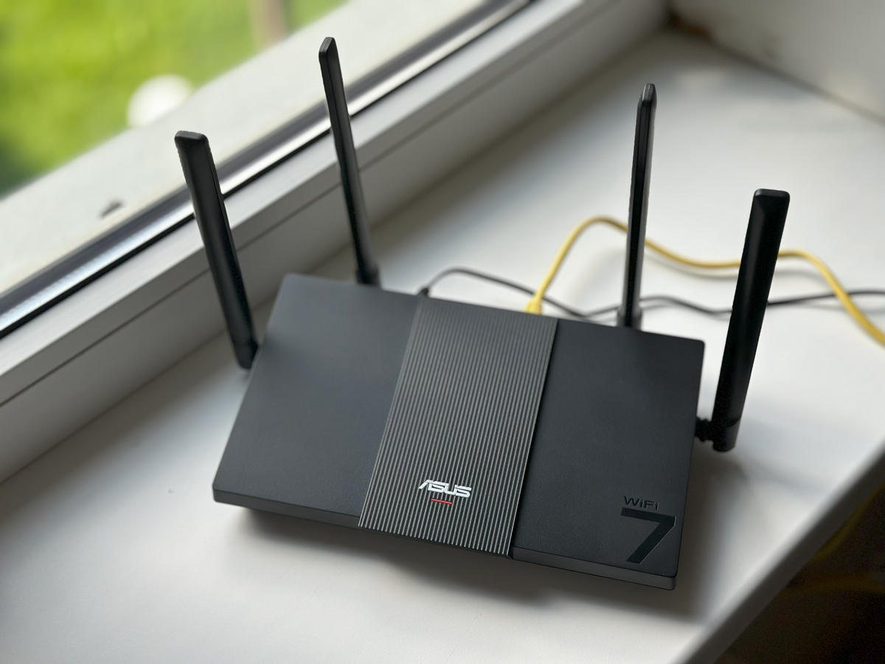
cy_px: 332
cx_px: 442
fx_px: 1227
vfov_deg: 30.3
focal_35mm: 48
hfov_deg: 39.7
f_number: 1.78
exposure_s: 1/395
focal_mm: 6.86
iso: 80
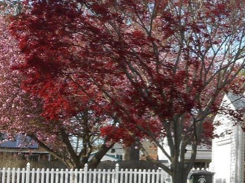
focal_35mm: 107
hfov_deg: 17.4
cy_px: 103
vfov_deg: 13.8
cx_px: 304
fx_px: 757
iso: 80
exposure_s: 1/250
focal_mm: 6
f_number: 4.2
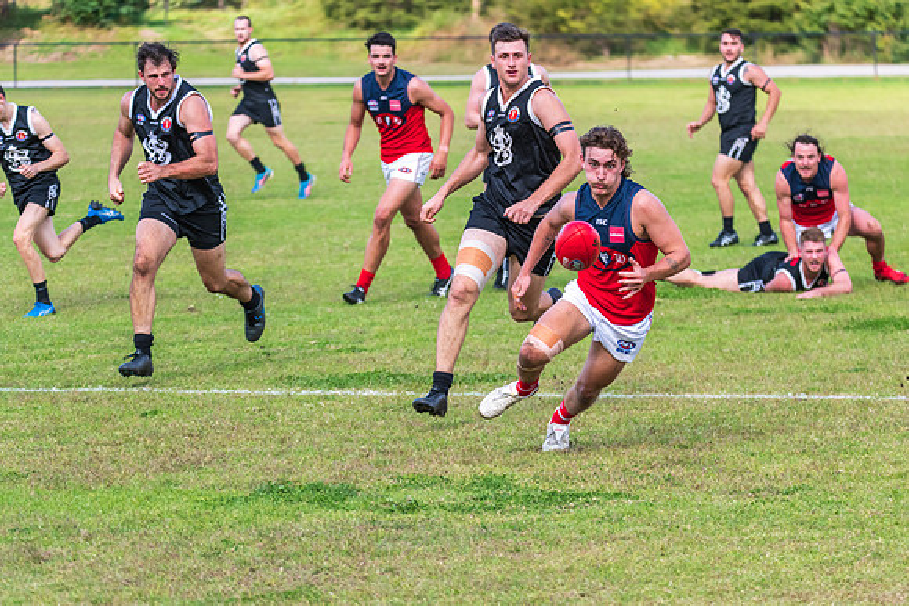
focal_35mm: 193
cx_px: 488
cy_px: 325
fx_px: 4880
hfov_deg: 10.6
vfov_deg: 7.1
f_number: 5.3
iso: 800
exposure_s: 1/1600
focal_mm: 180
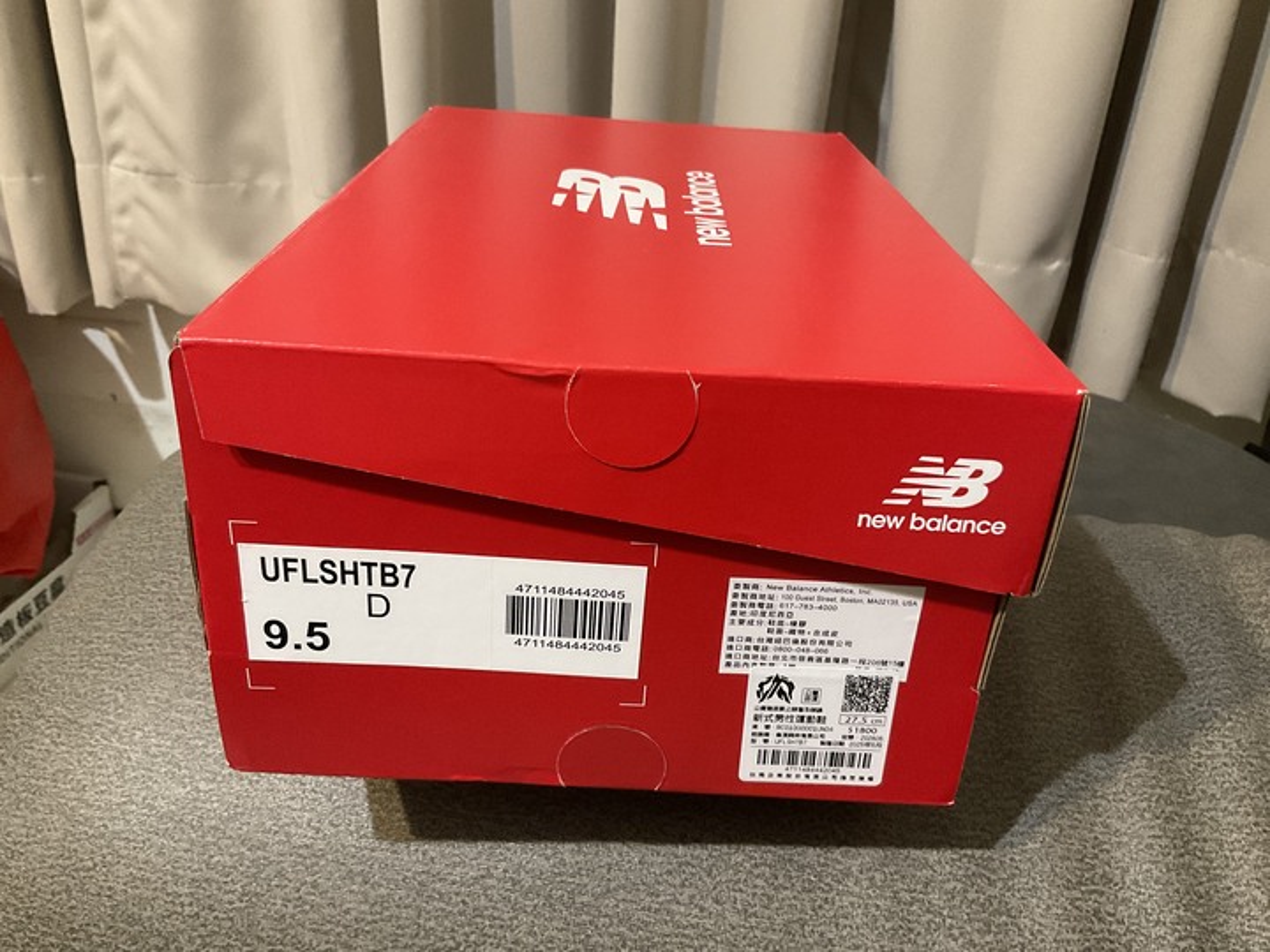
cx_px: 635
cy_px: 476
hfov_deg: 61.7
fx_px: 1064
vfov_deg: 48.2
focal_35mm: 29
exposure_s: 1/30
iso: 400
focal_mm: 3
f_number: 1.8
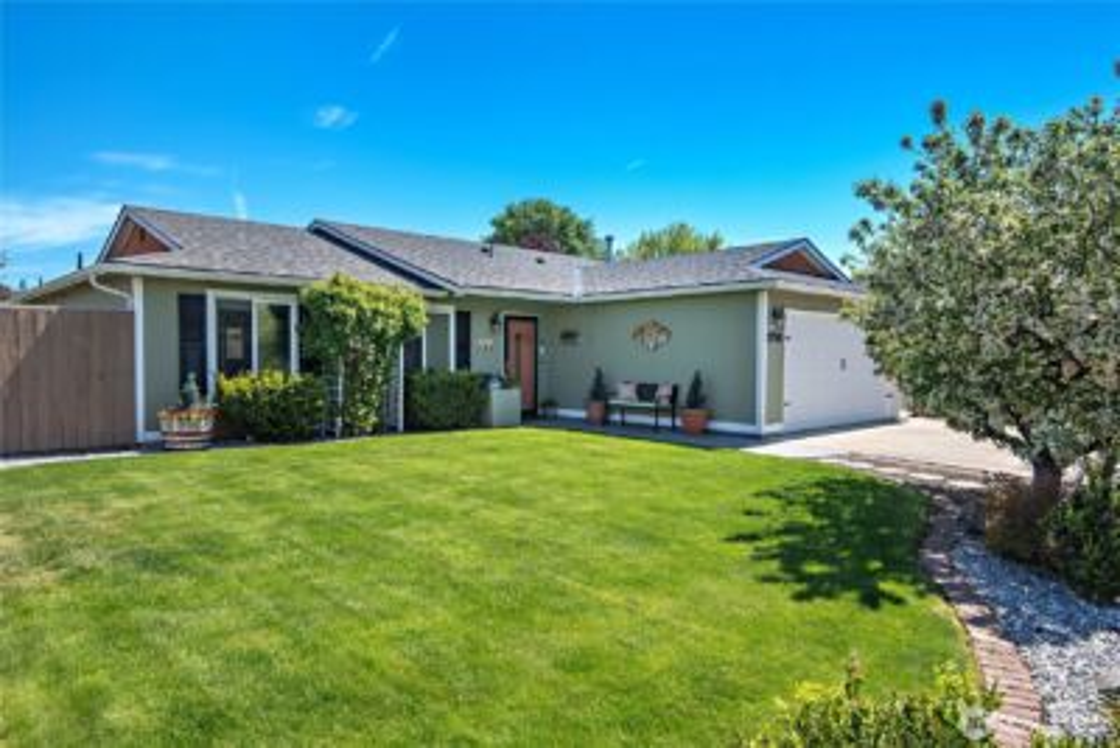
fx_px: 747
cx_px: 560
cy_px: 374
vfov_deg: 53.2
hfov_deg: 73.7
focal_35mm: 24
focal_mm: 24
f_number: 10
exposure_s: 1/160
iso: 200
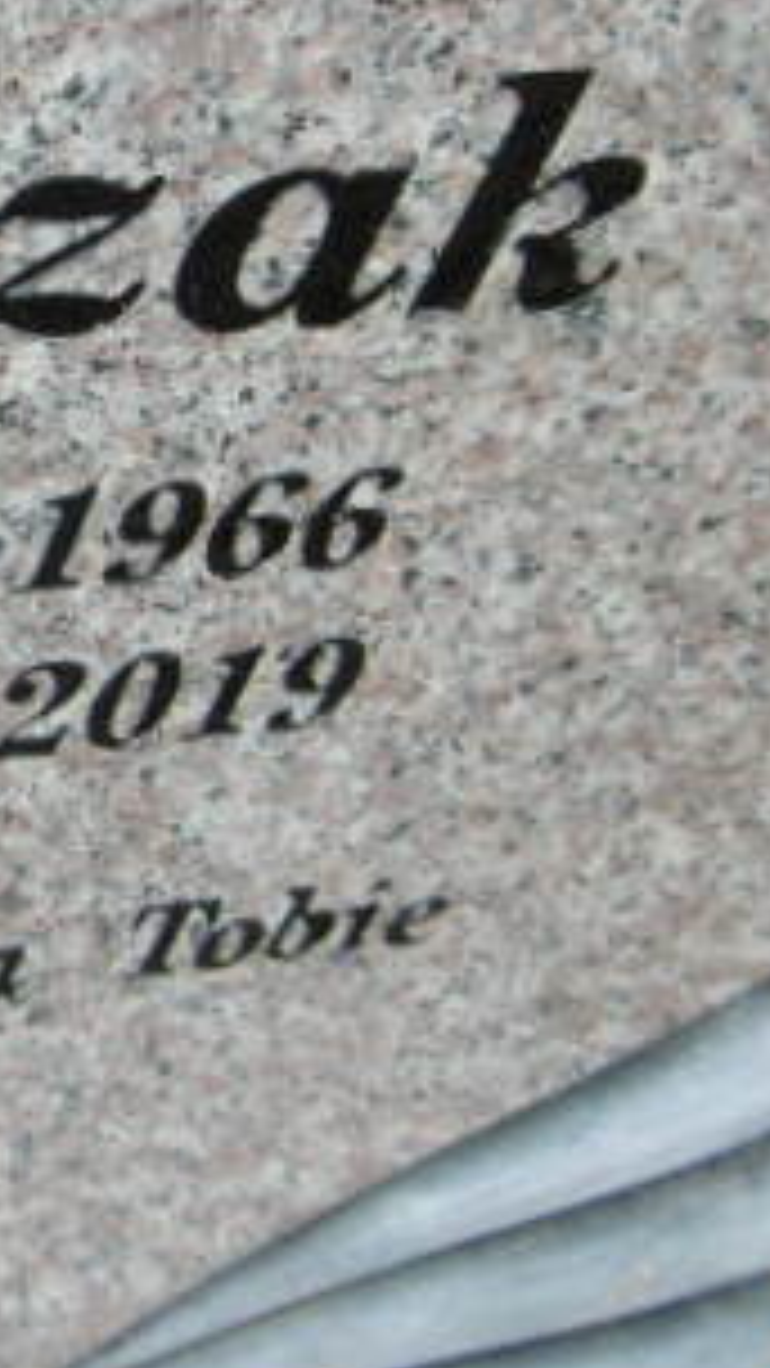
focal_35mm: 55
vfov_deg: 37.2
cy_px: 392
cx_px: -257
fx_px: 1996
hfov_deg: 19.9
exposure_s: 1/125
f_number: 3.1
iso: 100
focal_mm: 4.3
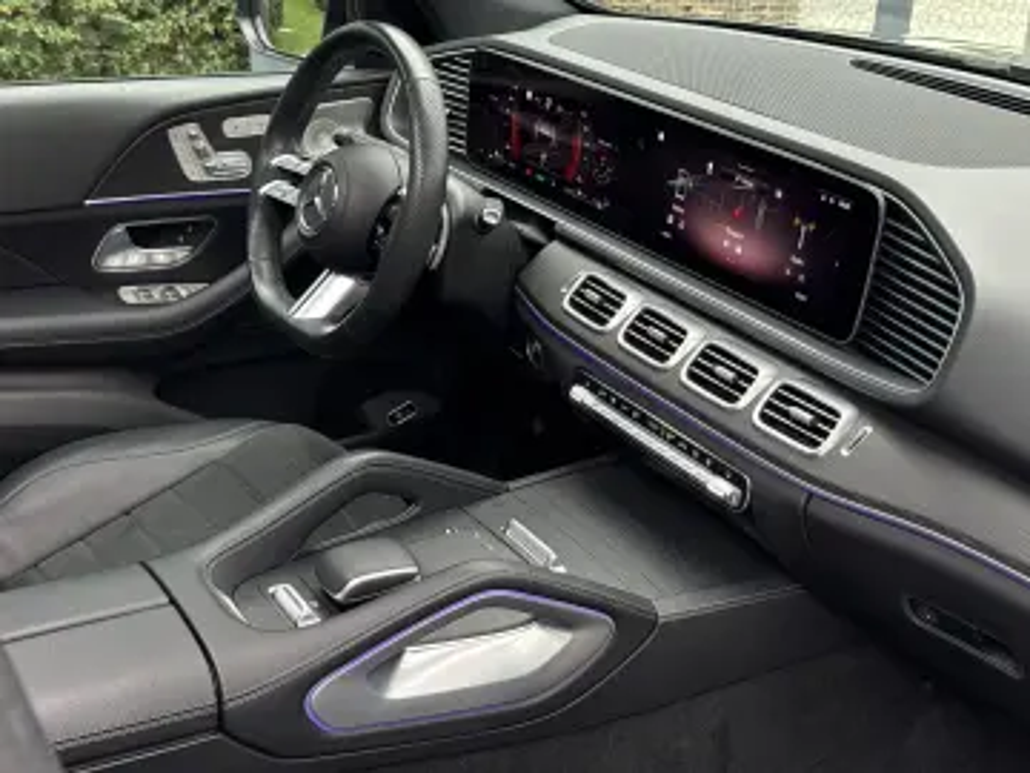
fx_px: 1428
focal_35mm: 48
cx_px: 515
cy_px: 386
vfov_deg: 30.3
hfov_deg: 39.7
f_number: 1.78
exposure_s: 1/121
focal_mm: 6.76
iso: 50
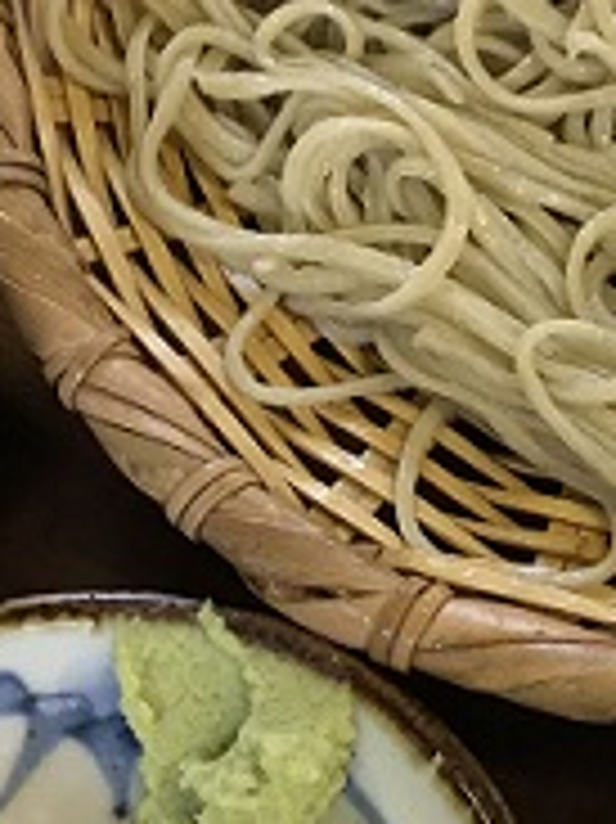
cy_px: 203
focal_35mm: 99
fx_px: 2352
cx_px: 571
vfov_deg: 19.7
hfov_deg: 14.7
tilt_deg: -57.5
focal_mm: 3.99
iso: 40
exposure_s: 1/33
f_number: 1.8
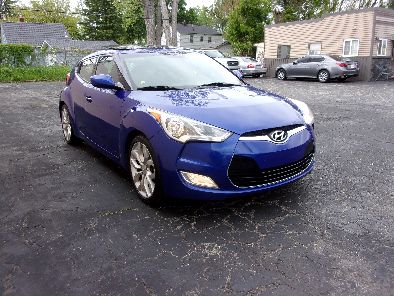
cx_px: 197
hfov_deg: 63.4
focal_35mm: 28
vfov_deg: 49.7
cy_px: 148
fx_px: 319
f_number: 3.9
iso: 80
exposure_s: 1/220
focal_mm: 5.1
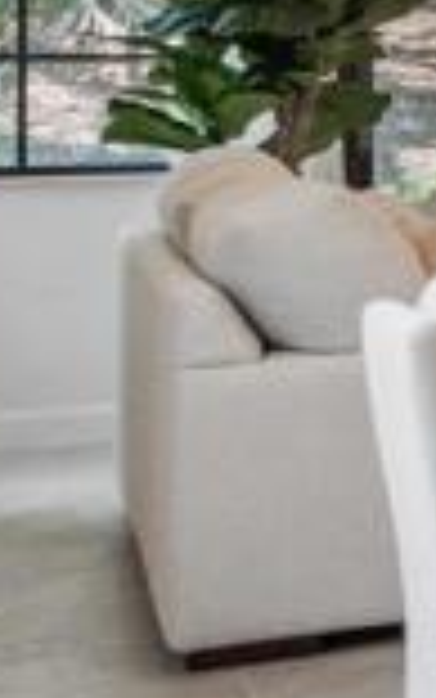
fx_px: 2332
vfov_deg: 16.7
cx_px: 2360
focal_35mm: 123
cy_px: 27
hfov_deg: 5.8
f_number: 6.3
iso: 320
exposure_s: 1/20
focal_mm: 11.5
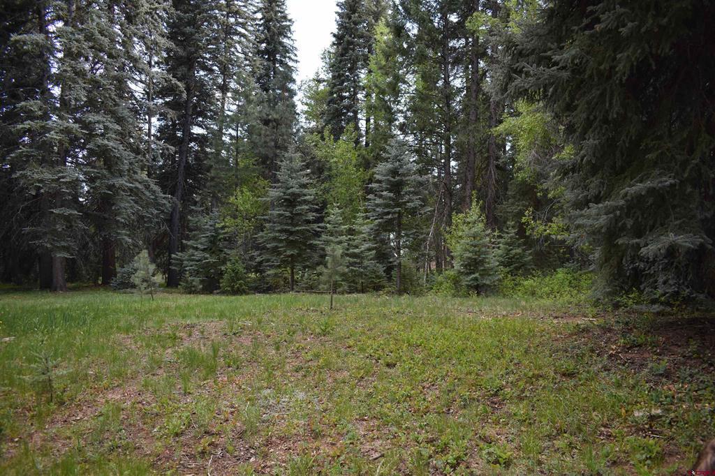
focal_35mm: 27
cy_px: 238
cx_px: 358
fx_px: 536
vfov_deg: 47.9
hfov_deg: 67.4
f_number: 4.5
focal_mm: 18
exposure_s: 1/250
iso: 400
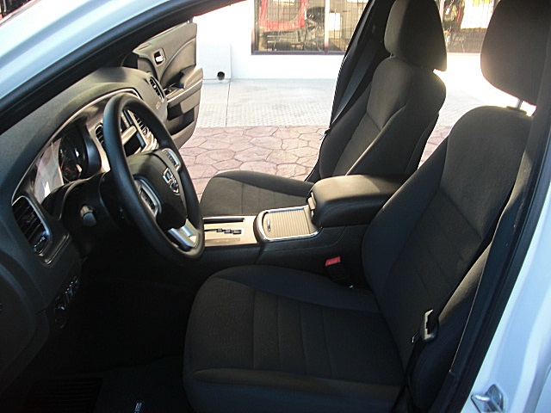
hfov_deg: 51.4
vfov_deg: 39.7
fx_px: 573
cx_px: 276
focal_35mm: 36
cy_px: 206
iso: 50
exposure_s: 1/80
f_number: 2.8
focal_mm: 6.3
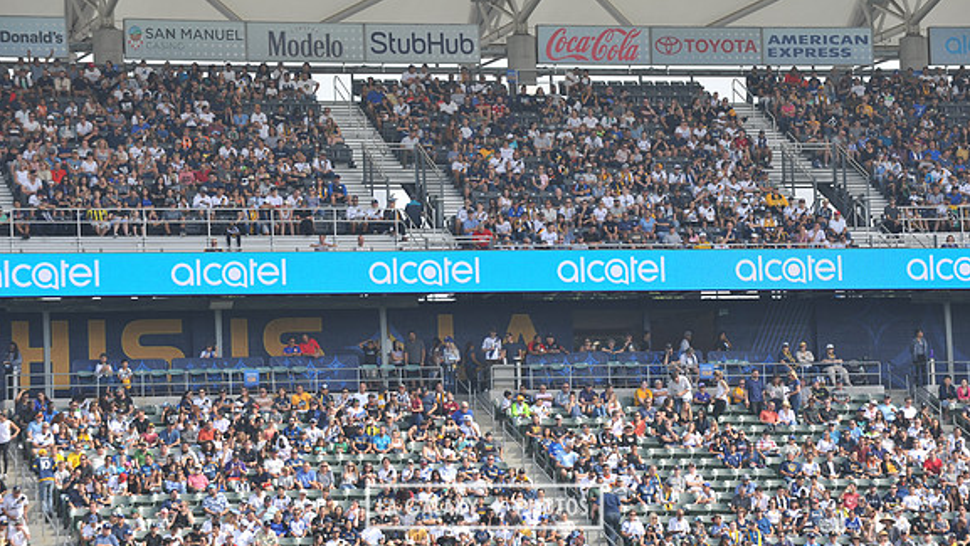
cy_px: 254
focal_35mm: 163
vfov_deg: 7.5
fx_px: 4194
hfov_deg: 13.2
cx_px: 484
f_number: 8
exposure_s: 1/250
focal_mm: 155
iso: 200
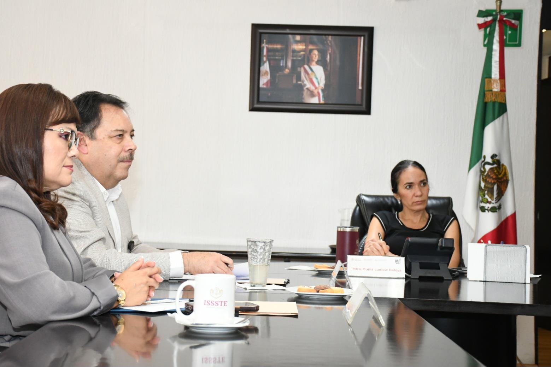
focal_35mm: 63
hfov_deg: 31.9
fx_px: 964
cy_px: 184
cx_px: 276
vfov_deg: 21.6
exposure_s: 1/161
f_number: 5.6
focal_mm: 42
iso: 2500
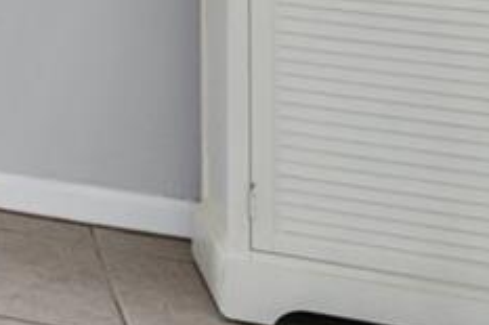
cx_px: -900
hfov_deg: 11.9
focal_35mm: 107
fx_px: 1454
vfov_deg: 11.4
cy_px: -346
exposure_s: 1/8
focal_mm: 15.6
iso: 320
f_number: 7.1
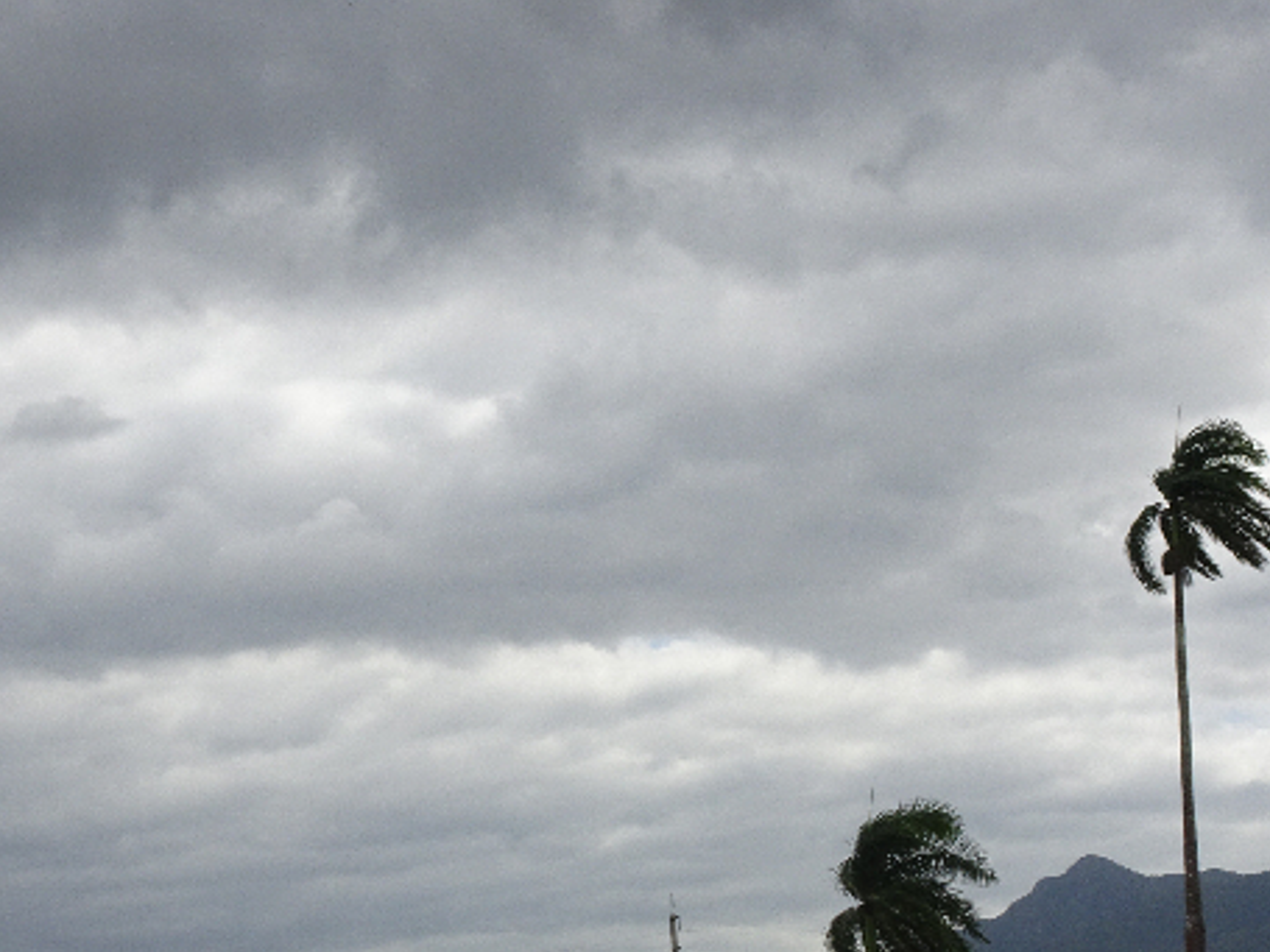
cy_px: 731
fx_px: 3228
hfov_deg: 22.2
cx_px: 463
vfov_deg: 16.7
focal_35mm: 88
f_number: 4.5
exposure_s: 1/800
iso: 80
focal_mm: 8.51
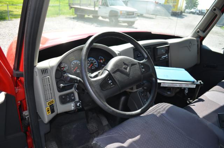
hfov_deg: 67.5
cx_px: 112
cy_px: 74
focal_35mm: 27
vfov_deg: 47.7
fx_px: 168
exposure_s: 1/200
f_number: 3.5
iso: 100
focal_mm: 18
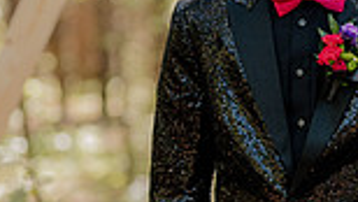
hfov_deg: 8.3
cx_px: 296
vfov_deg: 4.7
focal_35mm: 260
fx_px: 2471
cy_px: 44
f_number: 2.2
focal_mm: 85
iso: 2200
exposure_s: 1/2000
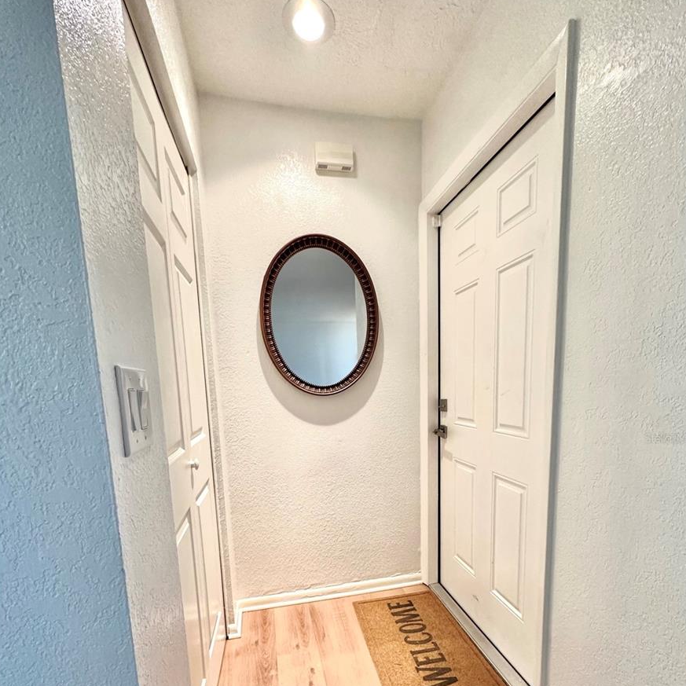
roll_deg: +0.9
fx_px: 381
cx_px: 347
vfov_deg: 82.0
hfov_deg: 84.0
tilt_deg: -7.5
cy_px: 438
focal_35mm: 17
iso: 320
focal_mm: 2.22
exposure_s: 1/120
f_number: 2.2
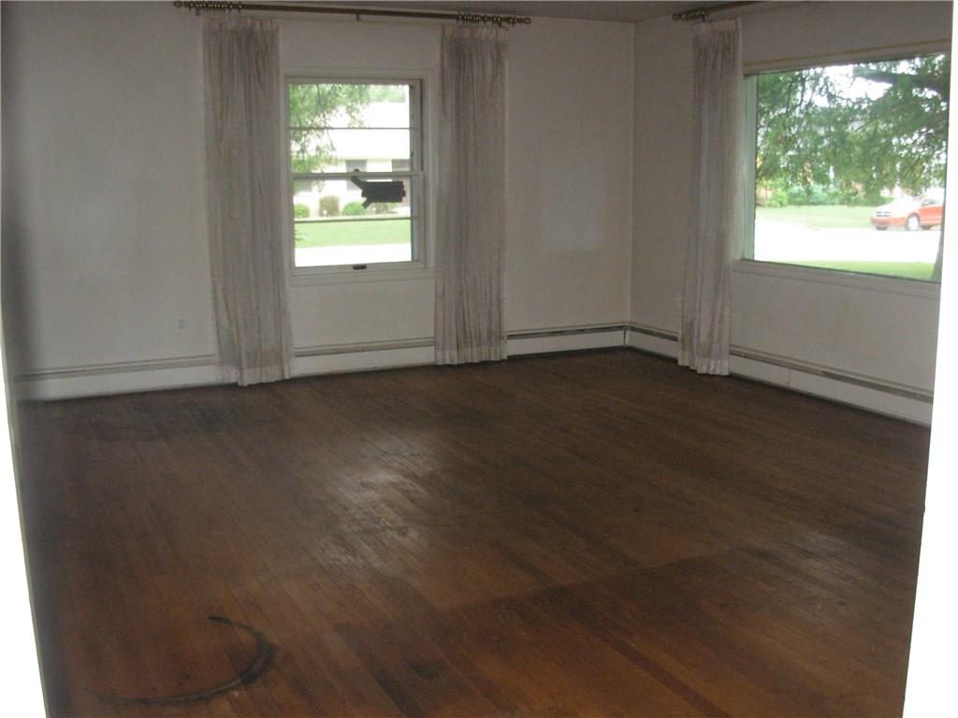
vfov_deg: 37.7
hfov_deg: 49.0
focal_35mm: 38
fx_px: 1052
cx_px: 479
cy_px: 359
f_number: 2.9
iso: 400
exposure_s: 1/161
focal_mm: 6.3
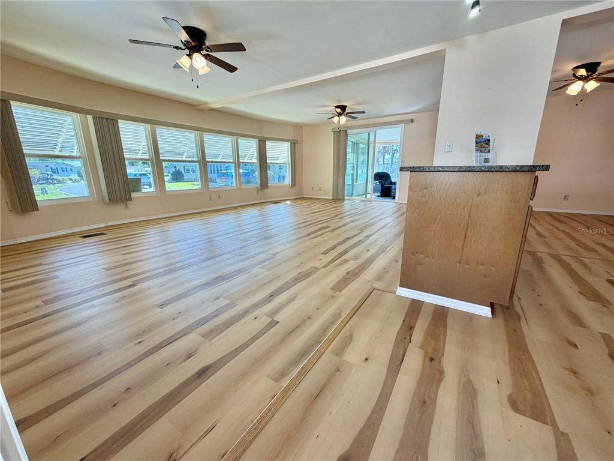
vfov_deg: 85.7
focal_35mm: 14
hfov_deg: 102.1
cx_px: 307
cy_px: 230
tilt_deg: -13.7
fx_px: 248
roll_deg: +0.7
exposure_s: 1/120
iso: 80
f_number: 2.2
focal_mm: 2.22
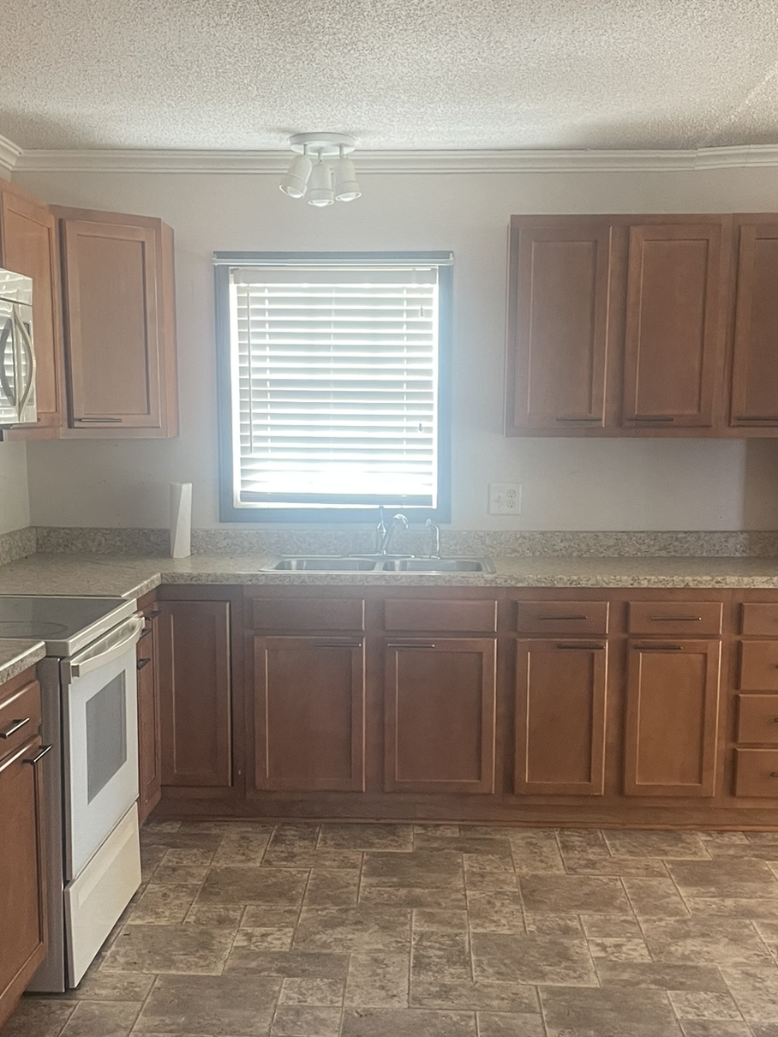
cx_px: 380
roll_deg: +0.0
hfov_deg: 32.9
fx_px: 1318
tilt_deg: -9.5
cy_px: 627
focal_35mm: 44
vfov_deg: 42.7
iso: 250
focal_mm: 4.2
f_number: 1.6
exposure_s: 1/60
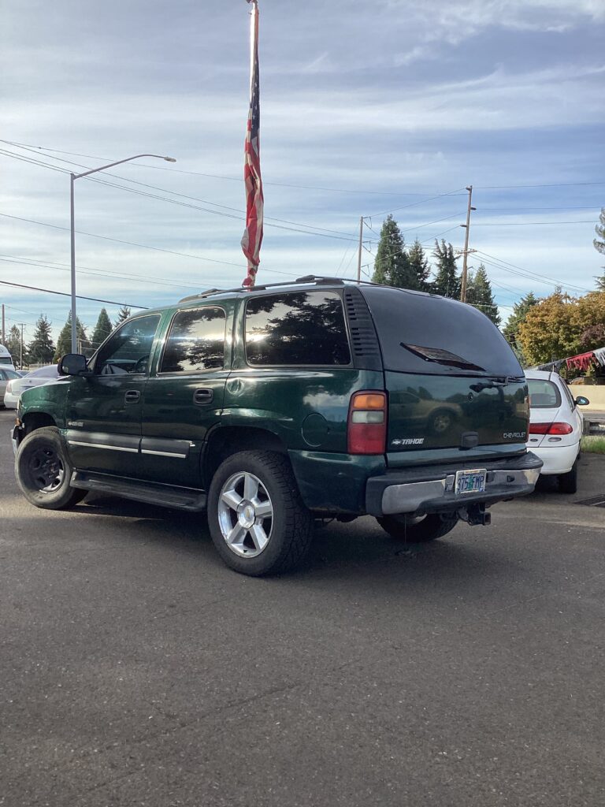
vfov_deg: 58.4
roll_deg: -0.2
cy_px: 404
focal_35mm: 31
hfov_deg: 45.4
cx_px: 302
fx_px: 722
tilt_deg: -3.0
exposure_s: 1/1031
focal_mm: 3.3
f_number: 2.4
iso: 25
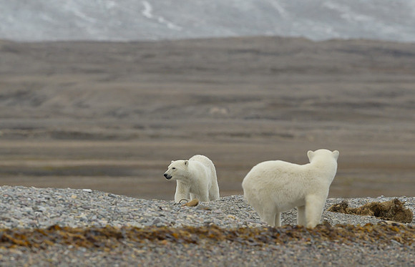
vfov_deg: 2.2
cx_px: 249
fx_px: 6919
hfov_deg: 3.4
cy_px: 158
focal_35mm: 607
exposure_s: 1/2000
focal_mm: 500
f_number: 7.1
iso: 1600
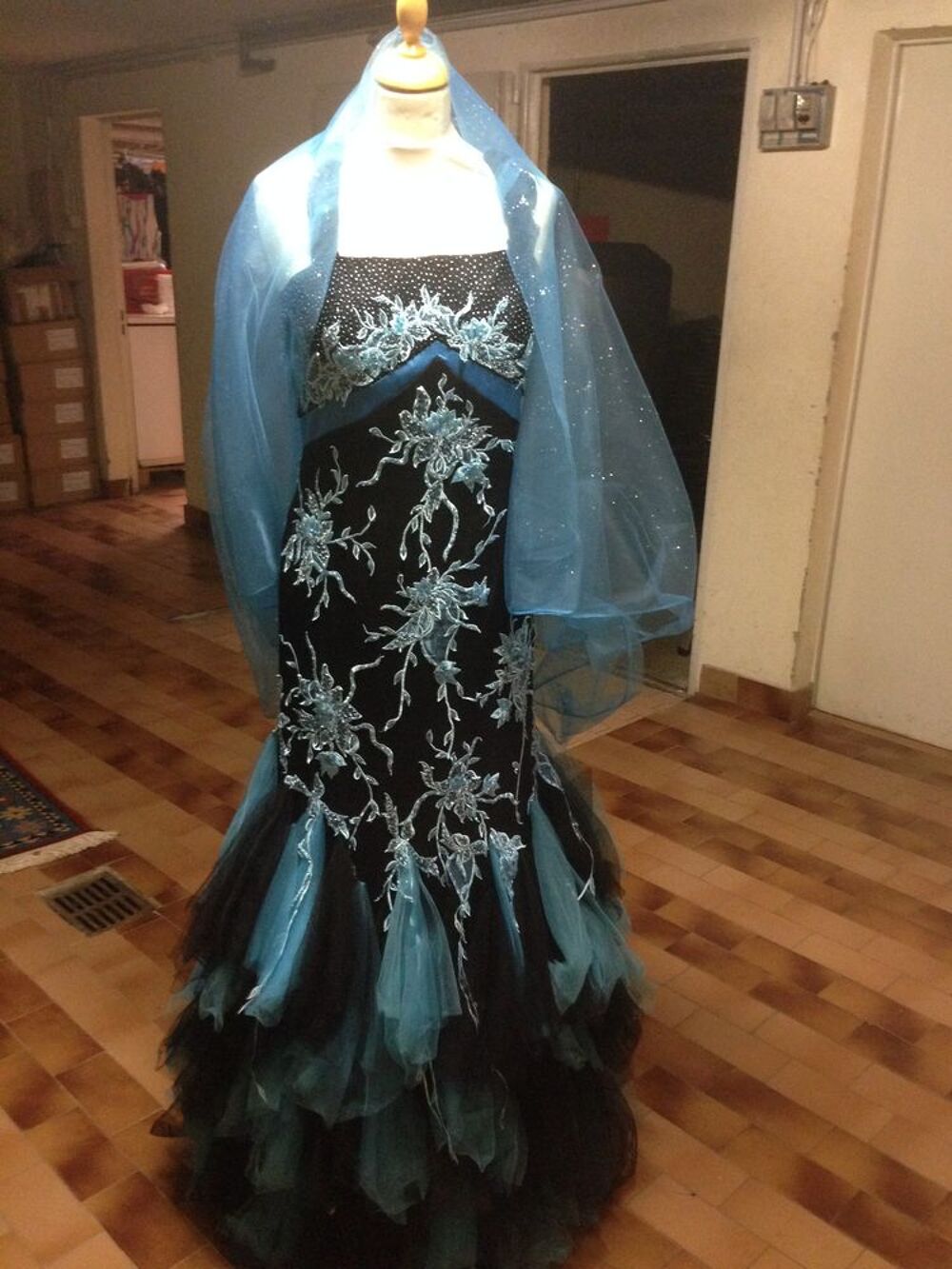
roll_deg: -1.5
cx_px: 476
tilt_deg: -16.4
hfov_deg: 43.0
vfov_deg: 55.3
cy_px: 634
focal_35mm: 33
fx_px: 1210
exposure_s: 1/15
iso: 400
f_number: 2.4
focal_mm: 4.12
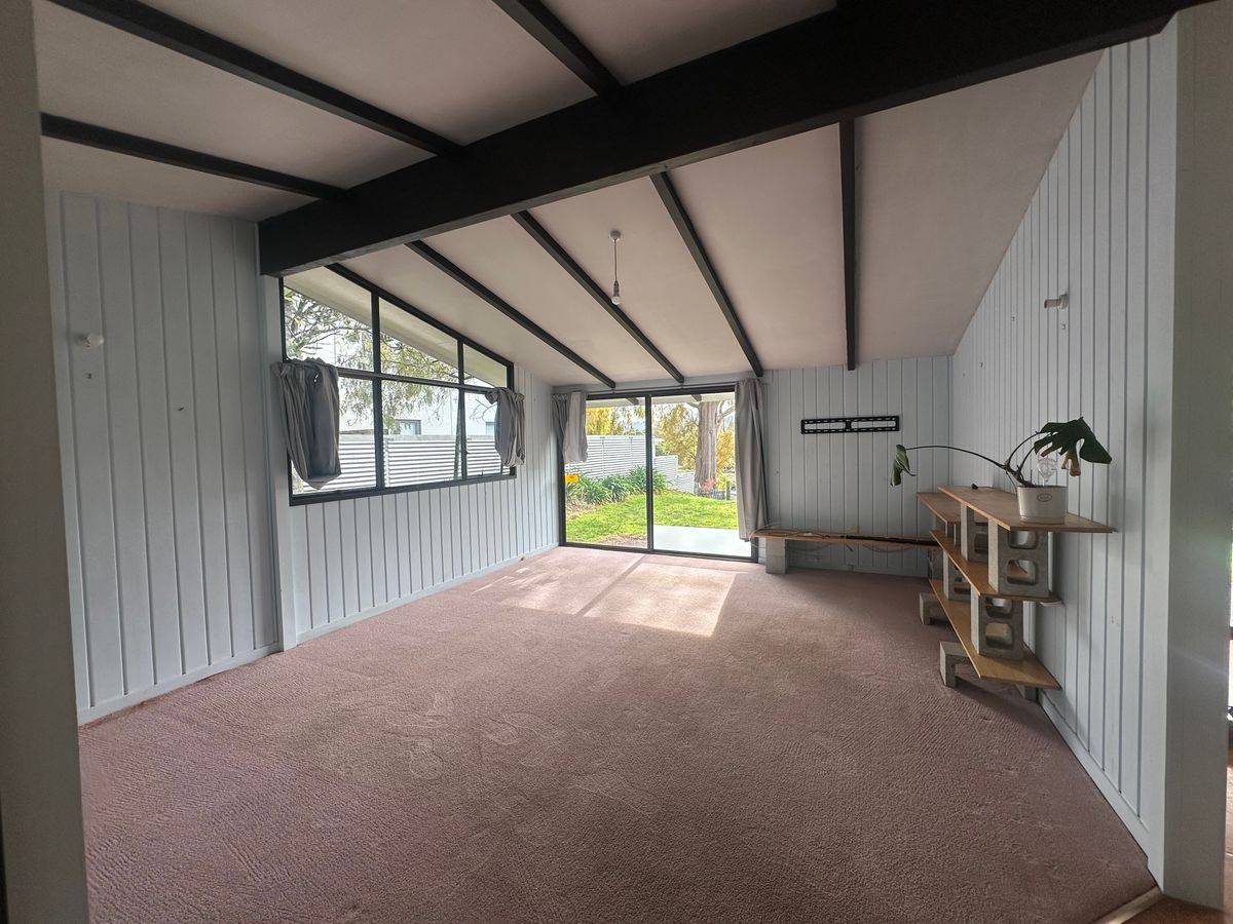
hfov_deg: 102.1
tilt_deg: -2.2
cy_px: 462
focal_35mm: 14
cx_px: 616
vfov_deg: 85.7
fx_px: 499
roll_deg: +1.4
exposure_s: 1/244
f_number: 2.2
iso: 40
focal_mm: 2.22
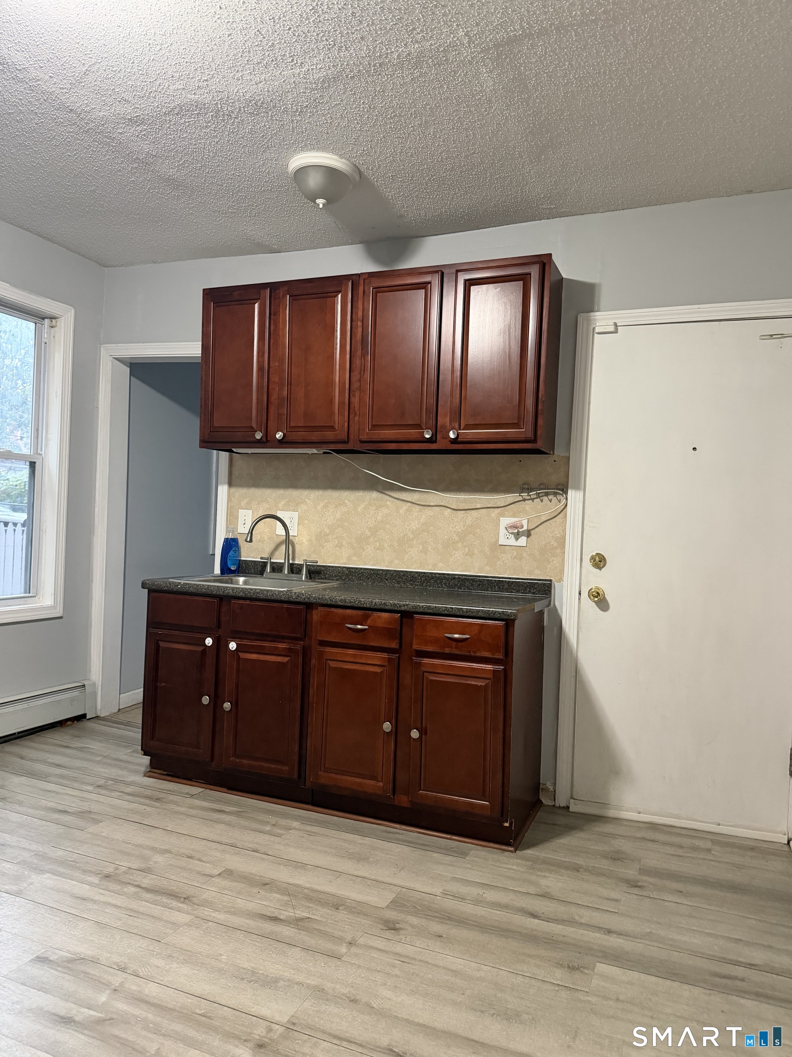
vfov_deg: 71.6
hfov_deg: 56.8
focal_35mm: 24
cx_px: 396
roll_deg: -2.6
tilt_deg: -0.5
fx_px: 732
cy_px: 528
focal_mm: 6.76
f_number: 1.78
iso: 640
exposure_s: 1/40
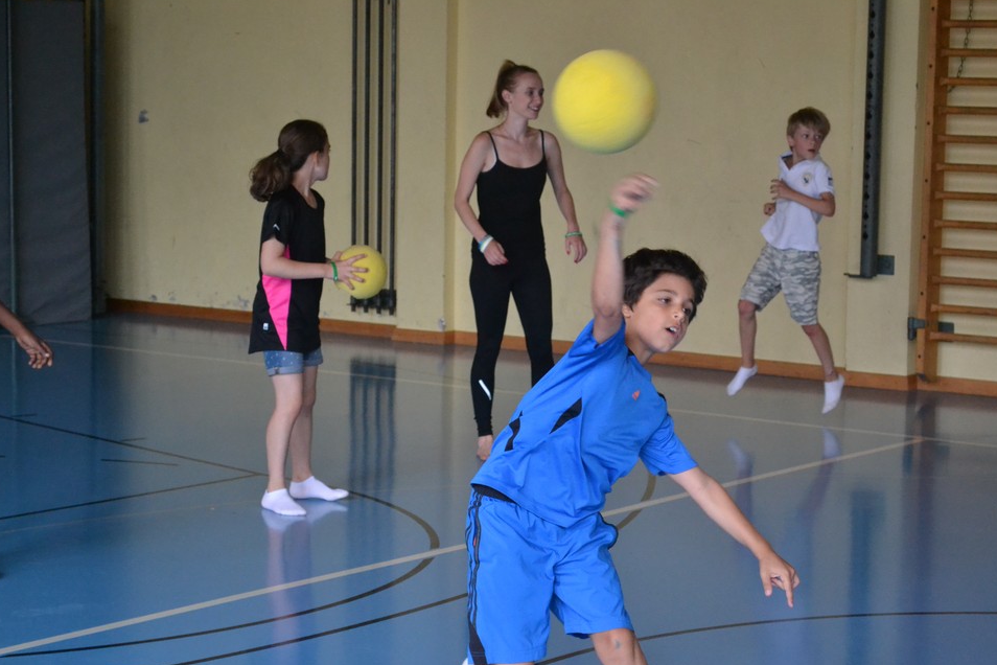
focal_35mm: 89
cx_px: 524
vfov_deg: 15.4
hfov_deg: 23.0
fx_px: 2452
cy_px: 348
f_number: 5.6
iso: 3200
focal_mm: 55
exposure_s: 1/500
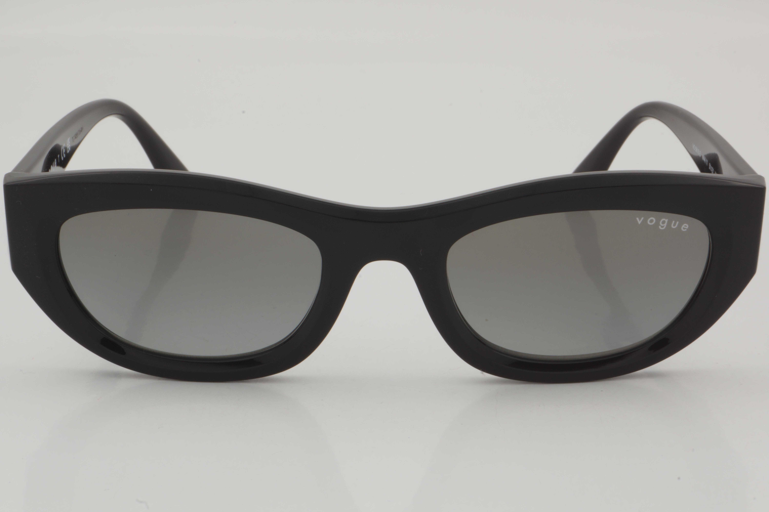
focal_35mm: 82
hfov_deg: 24.6
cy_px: 256
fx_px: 1762
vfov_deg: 16.6
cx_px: 384
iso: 100
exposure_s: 1/3
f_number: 32
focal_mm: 55
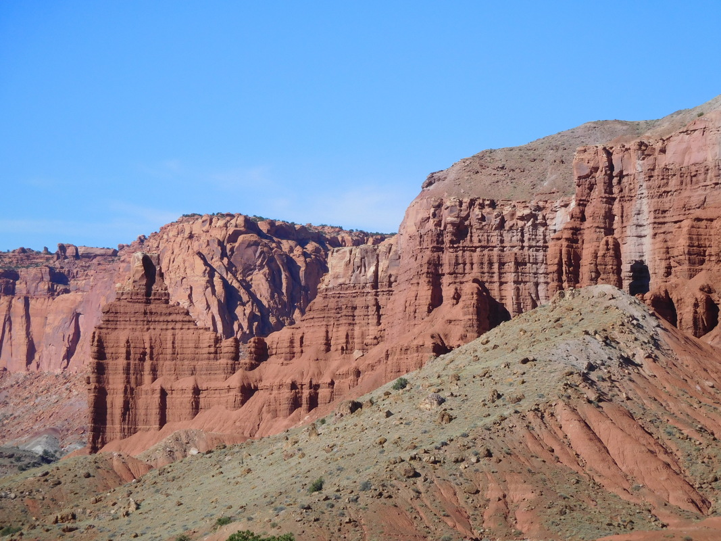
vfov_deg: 13.2
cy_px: 270
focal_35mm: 112
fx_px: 2333
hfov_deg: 17.6
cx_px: 360
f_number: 4.9
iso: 125
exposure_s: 1/800
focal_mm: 20
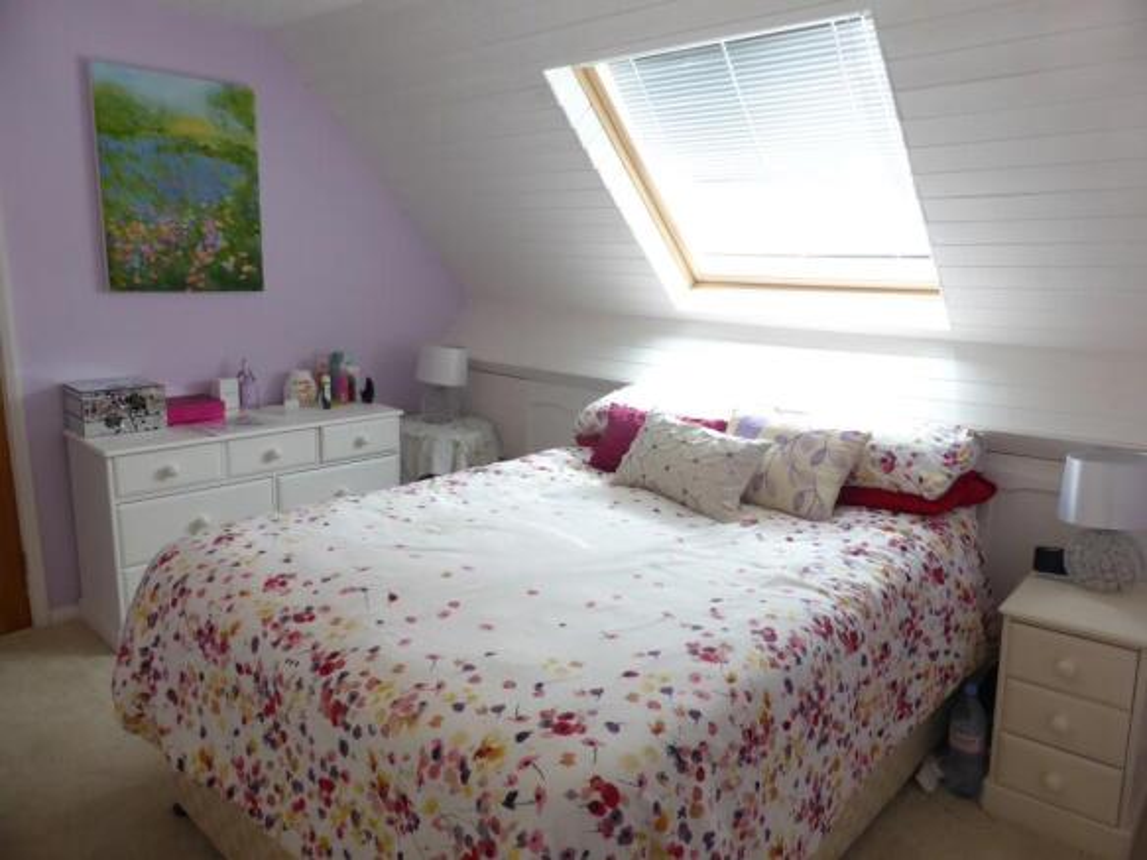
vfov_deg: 56.8
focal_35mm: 24
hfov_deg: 71.6
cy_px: 430
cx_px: 574
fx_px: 795
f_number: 3.3
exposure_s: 1/25
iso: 100
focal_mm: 4.3
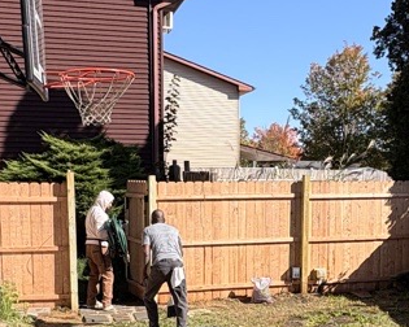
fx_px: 629
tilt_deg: -8.6
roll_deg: -0.2
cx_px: 238
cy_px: 265
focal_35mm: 52
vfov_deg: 28.5
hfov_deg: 35.9
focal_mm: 2.22
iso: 50
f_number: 2.2
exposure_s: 1/1236
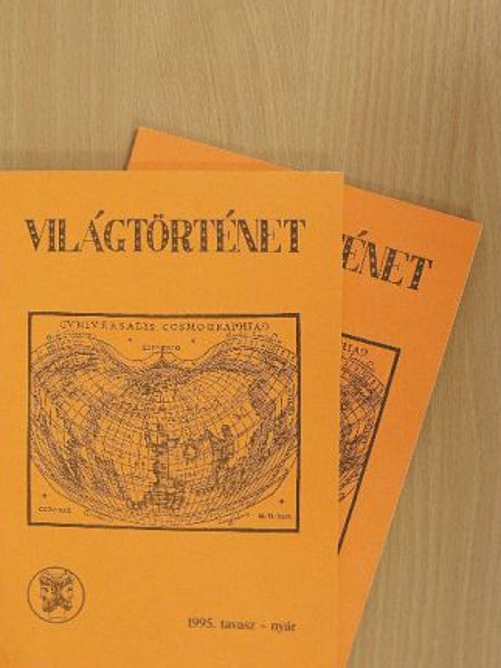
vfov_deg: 31.7
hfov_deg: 24.0
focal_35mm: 61
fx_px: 1178
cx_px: 244
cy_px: 337
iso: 200
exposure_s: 1/20.6
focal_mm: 9.7
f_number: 3.5
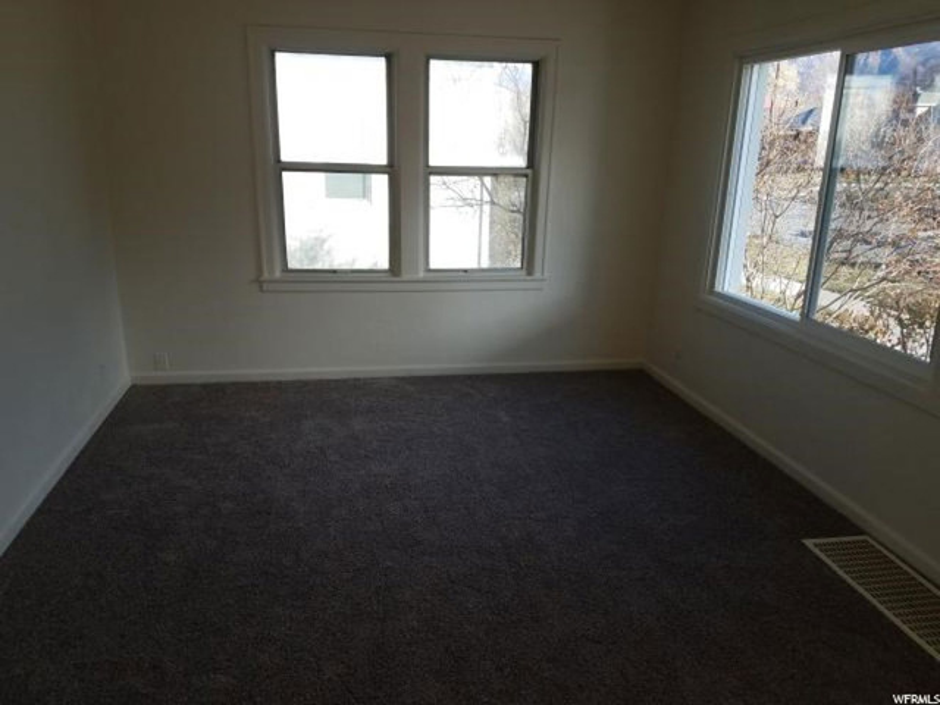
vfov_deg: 53.1
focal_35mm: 26
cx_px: 470
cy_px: 352
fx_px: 706
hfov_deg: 67.3
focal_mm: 4.2
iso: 40
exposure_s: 1/362
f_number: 1.7
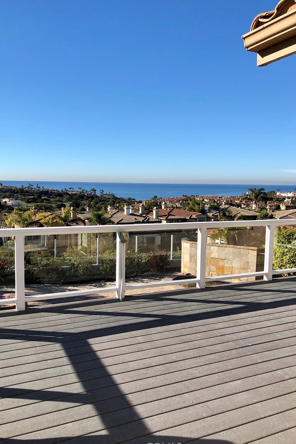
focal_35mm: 30
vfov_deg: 61.9
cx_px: 137
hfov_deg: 43.6
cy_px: 225
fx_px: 370
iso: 20
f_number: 1.8
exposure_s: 1/2000
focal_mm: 3.99
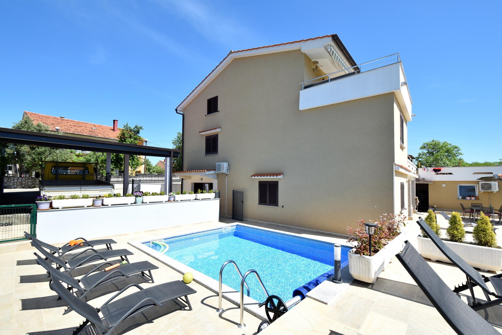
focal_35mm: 15
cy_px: 168
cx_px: 251
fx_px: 209
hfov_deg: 100.4
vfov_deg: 77.3
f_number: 8
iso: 200
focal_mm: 10
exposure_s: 1/250
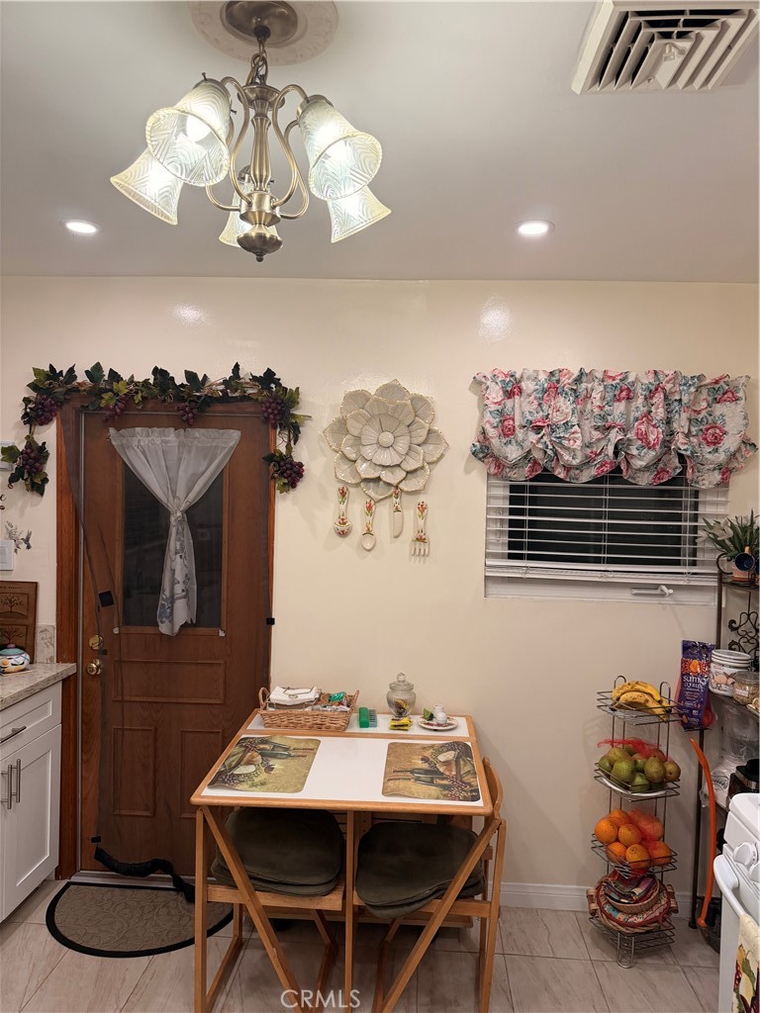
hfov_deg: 56.8
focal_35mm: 24
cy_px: 506
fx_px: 703
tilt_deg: -1.1
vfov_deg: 71.6
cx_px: 380
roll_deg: -1.8
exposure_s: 1/120
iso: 160
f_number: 1.78
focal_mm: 6.76
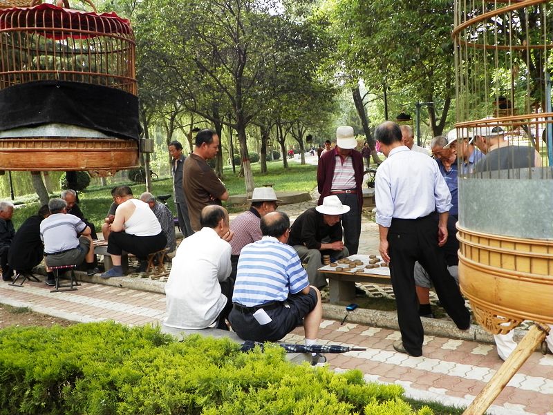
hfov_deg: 51.3
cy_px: 208
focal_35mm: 36
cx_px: 276
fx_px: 575
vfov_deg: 39.7
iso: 100
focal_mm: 6.4
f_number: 3.2
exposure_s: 1/160
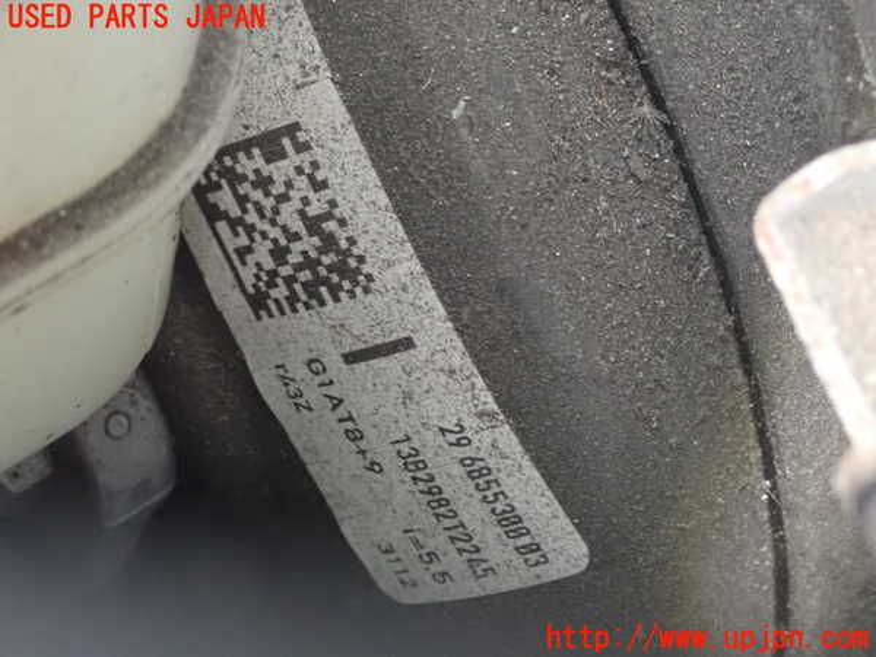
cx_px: 438
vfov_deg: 18.0
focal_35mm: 82
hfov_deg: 23.8
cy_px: 328
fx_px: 2075
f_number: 4.3
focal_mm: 14.62
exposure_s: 1/13
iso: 1600
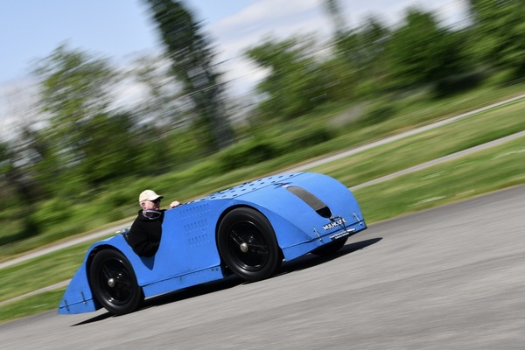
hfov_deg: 24.8
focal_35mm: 82
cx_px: 262
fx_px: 1196
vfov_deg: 16.7
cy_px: 175
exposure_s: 1/60
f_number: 11
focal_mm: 82
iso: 800
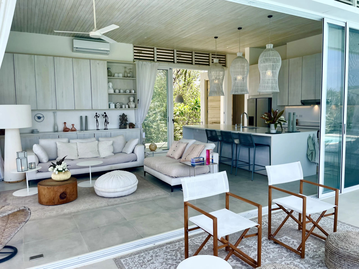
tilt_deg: -5.1
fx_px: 270
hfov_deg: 67.3
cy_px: 134
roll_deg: +0.4
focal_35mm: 26
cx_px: 180
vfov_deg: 53.1
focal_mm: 4.2
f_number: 1.6
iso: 32
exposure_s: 1/1195
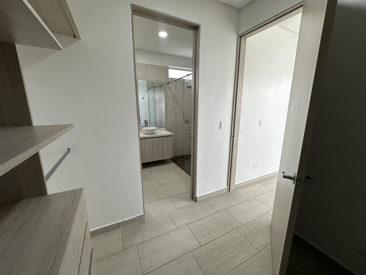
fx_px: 148
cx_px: 183
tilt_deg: -12.6
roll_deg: -1.1
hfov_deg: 102.1
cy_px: 138
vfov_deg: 85.7
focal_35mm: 14
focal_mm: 2.22
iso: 100
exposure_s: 1/99
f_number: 2.2
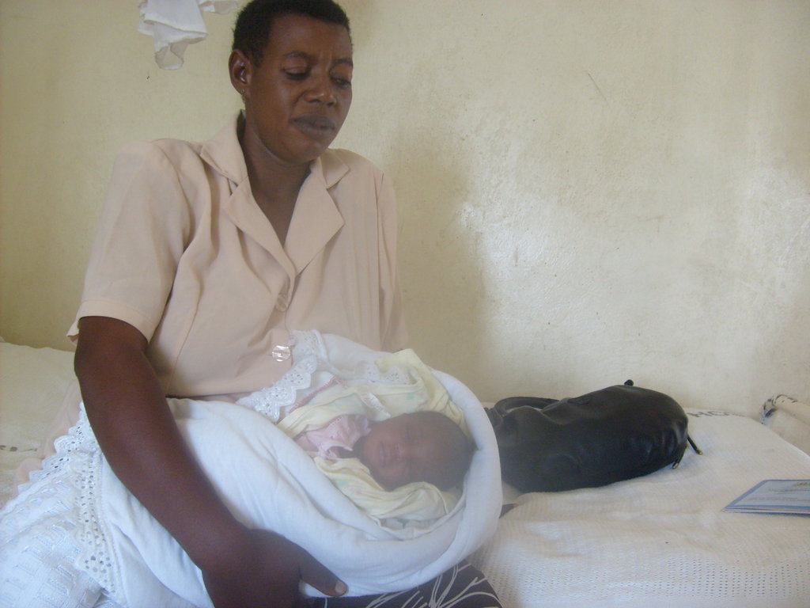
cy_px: 304
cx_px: 405
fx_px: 819
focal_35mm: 35
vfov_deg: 40.7
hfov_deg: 52.6
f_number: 2.8
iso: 100
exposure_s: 1/30
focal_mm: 5.8
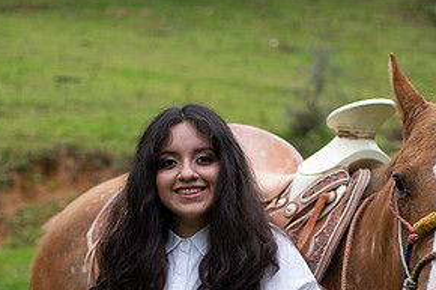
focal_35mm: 100
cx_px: 295
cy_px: 271
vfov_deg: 13.5
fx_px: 1210
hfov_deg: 20.3
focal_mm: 50
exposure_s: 1/2000
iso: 400
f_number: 2.8
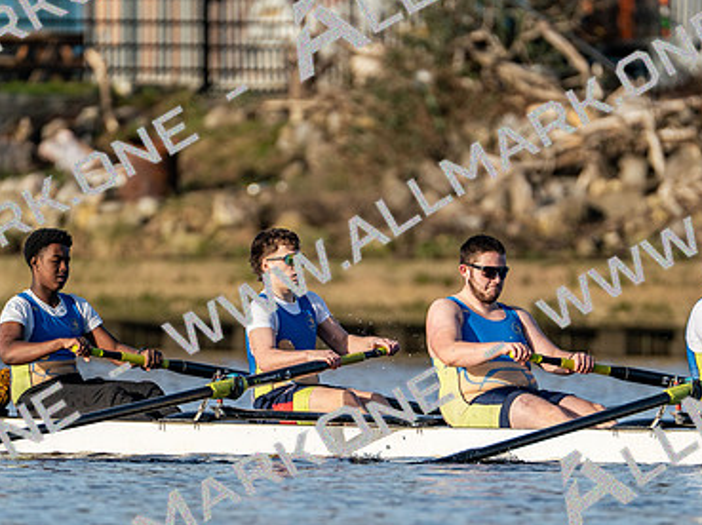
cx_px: 398
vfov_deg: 1.6
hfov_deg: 2.2
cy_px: 360
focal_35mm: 908
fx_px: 18396
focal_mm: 600
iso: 500
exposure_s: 1/2000
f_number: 6.3
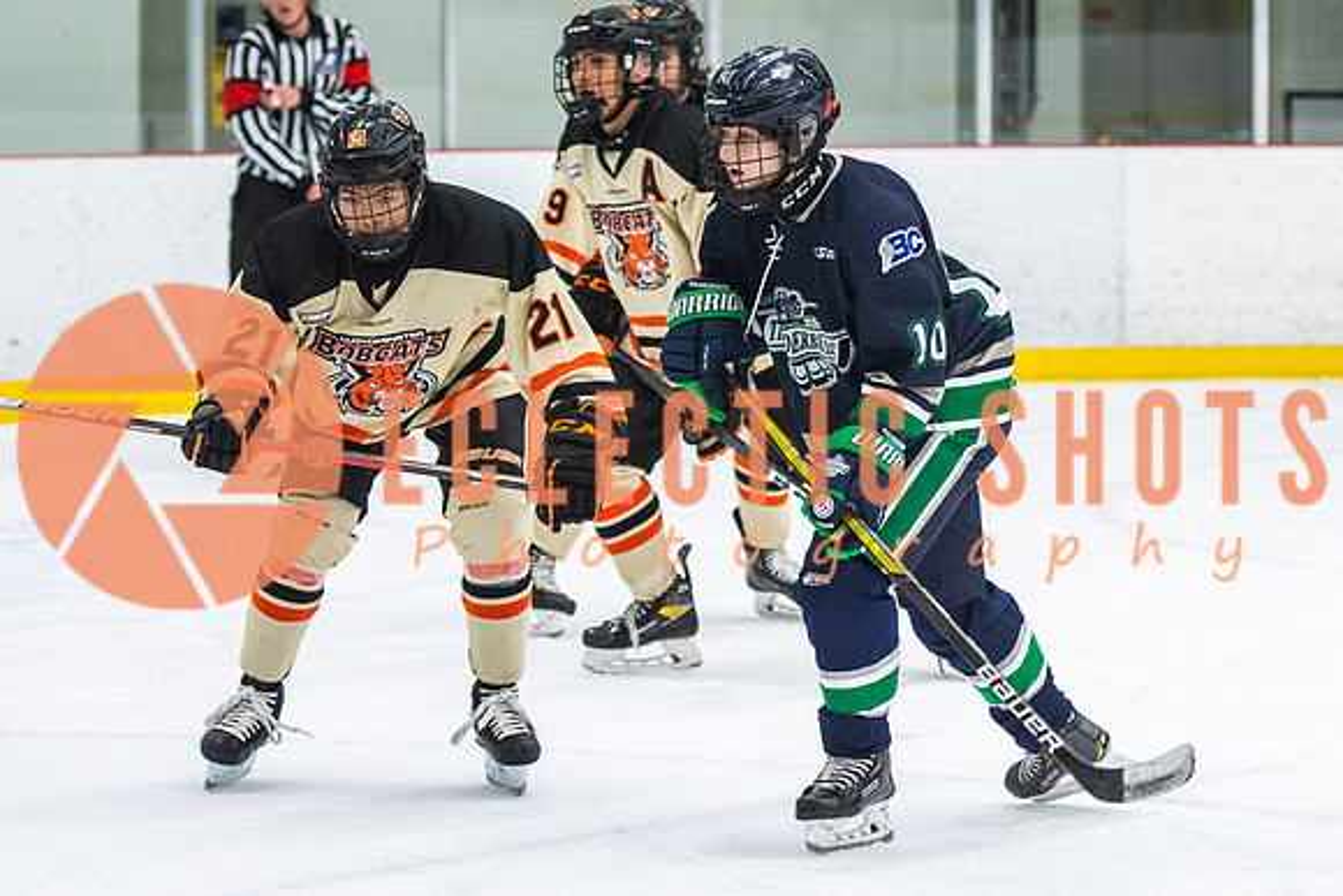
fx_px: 6460
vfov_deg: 7.9
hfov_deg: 11.9
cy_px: 288
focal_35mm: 173
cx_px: 912
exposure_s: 1/640
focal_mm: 85
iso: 1400
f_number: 2.8
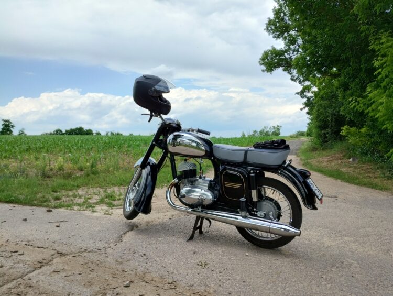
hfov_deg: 63.4
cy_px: 148
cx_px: 196
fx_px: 318
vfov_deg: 49.9
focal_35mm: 28
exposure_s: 1/491
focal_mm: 4.27
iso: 100
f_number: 1.8
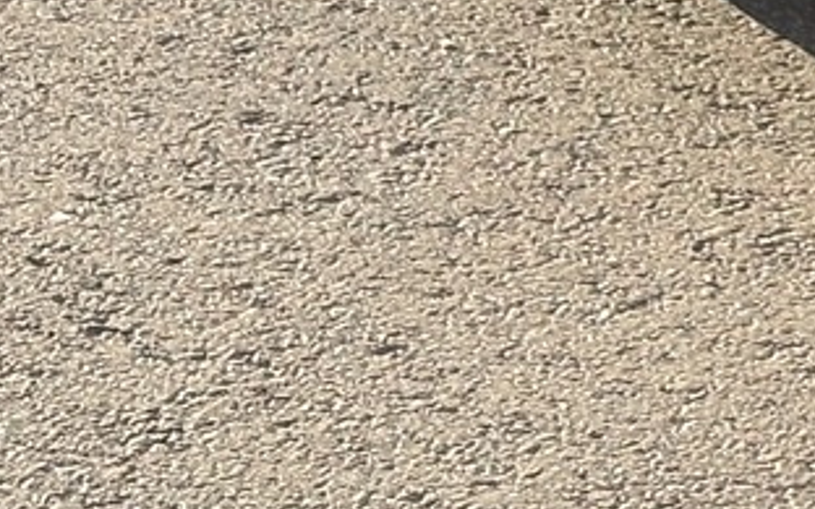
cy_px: -843
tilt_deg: -15.1
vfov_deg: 5.0
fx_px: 5642
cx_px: 1515
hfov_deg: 8.0
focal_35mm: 254
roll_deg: -1.0
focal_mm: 5.96
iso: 32
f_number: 1.6
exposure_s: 1/920
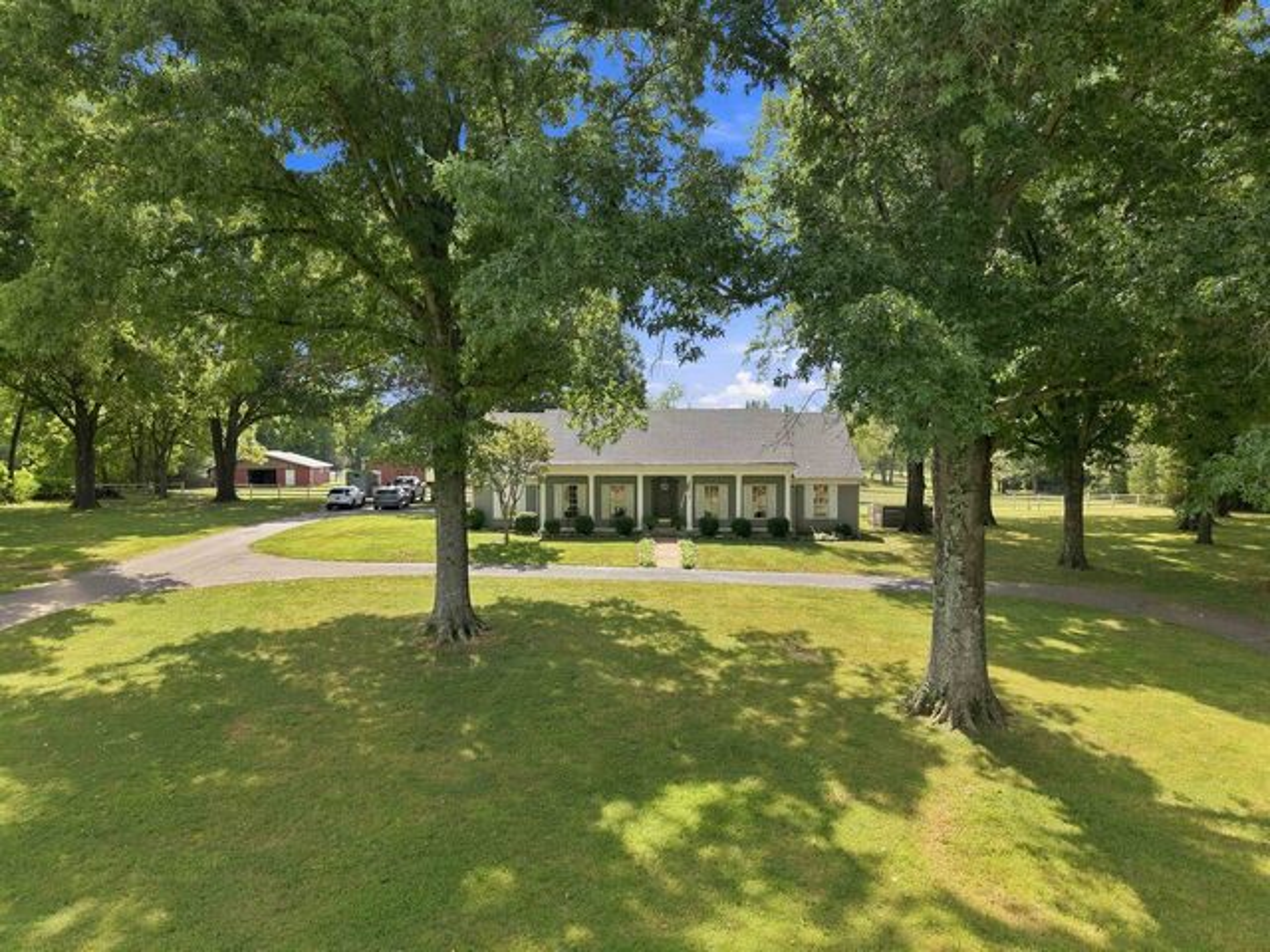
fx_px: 881
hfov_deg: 71.6
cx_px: 635
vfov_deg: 56.8
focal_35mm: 24
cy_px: 476
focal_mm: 8.7
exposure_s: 1/60
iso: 340
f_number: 1.8
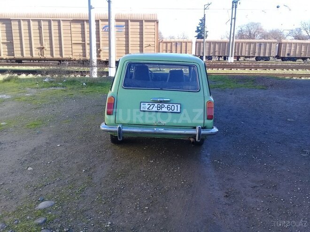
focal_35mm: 31
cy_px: 116
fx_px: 278
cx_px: 155
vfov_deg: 45.4
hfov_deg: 58.4
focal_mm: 3.3
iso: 50
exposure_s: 1/300
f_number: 2.2
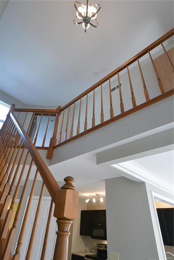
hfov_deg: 64.7
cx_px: 87
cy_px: 130
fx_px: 137
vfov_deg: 86.9
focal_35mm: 19
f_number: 3.8
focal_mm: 7.3
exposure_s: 1/60
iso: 560
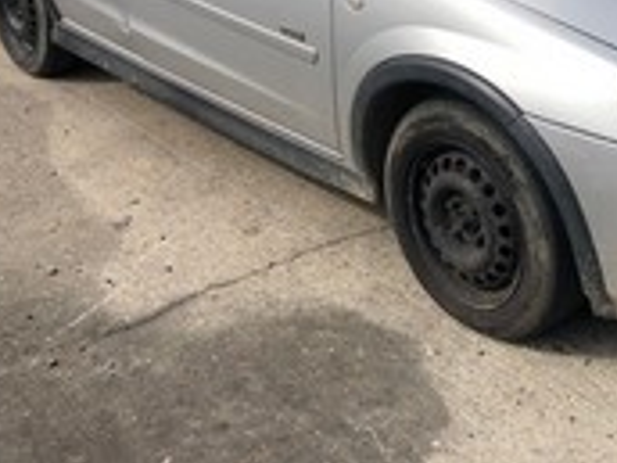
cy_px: -4
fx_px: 1016
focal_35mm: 57
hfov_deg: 32.6
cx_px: 517
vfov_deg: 24.5
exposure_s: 1/2183
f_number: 1.8
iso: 20
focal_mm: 4
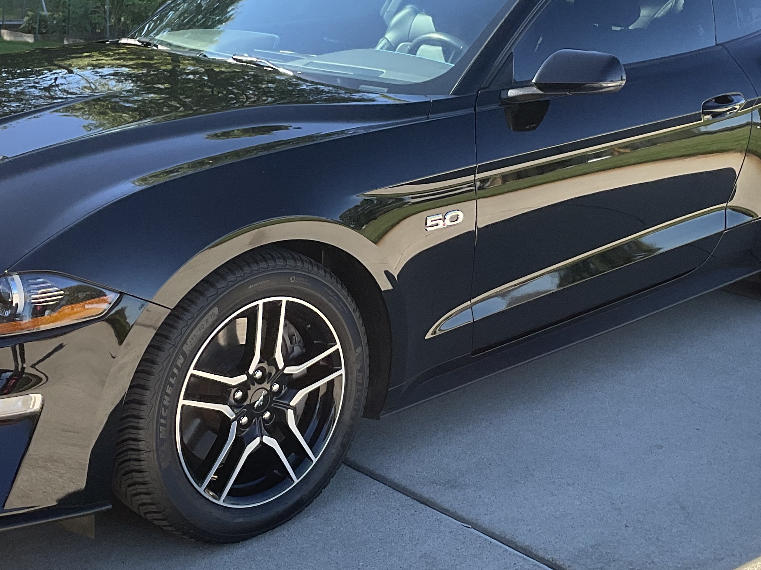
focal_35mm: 59
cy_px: 230
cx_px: 374
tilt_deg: -16.0
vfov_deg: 24.8
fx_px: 1297
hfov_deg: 32.7
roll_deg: +0.6
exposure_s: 1/465
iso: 16
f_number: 1.8
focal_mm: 3
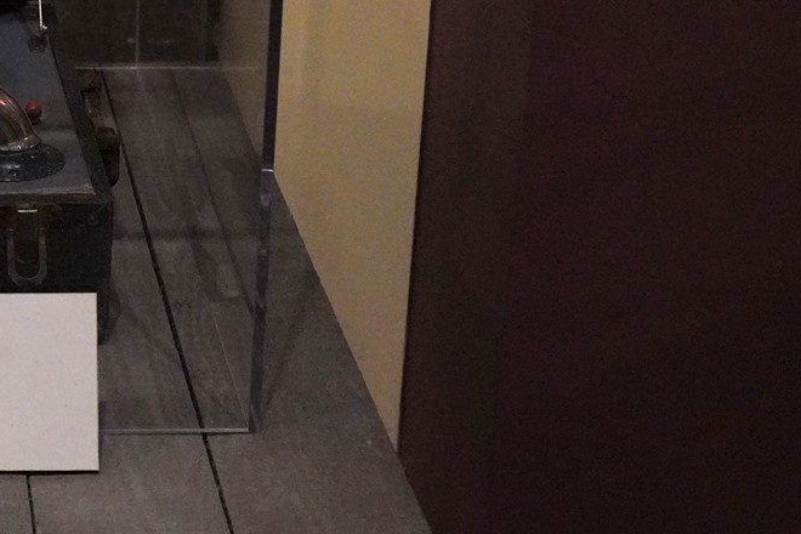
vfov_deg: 12.8
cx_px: -148
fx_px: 2358
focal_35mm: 106
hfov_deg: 18.3
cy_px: 81
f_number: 5.6
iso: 12800
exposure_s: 1/100
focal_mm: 35
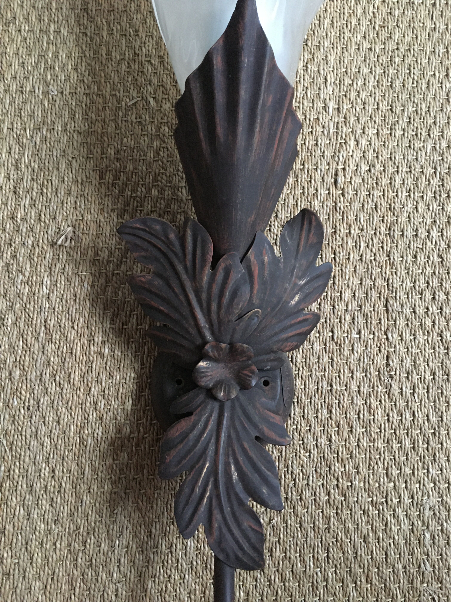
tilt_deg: -83.3
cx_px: 226
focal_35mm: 29
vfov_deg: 61.7
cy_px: 301
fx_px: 504
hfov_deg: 48.2
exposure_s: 1/17
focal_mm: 4.15
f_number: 2.2
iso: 400
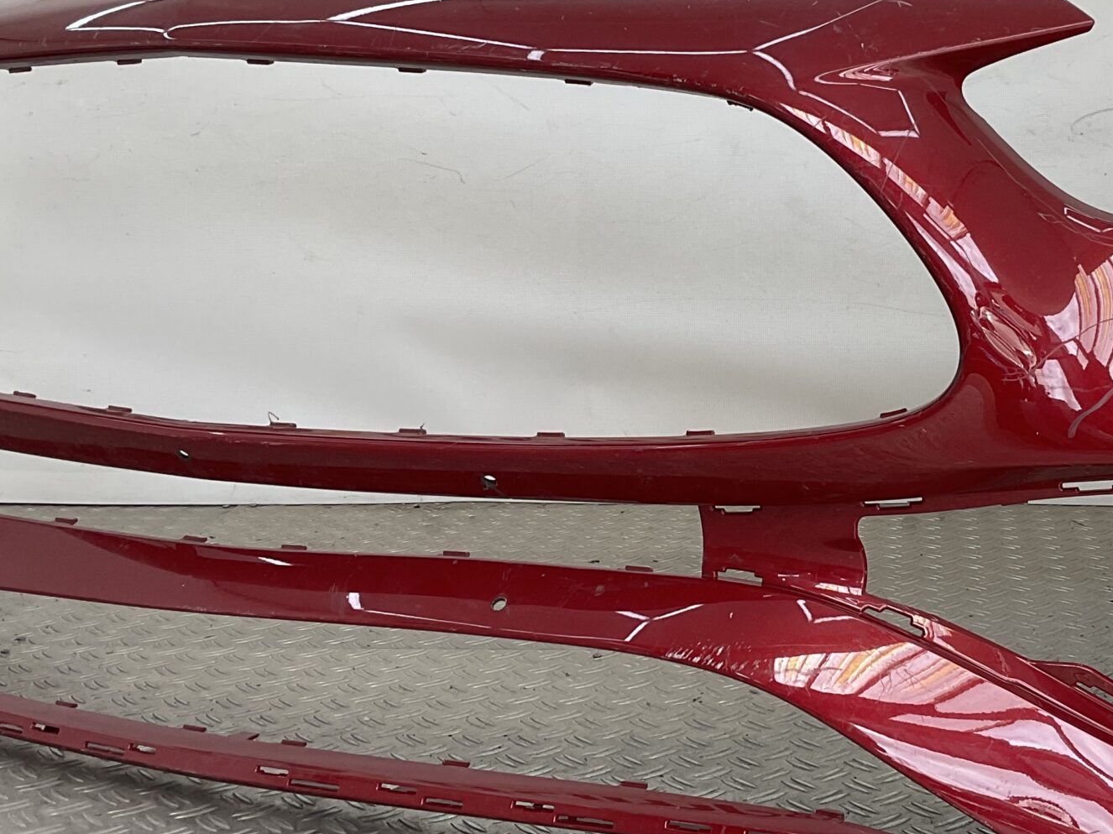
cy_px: 337
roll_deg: -0.7
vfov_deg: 26.0
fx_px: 1800
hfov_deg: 33.7
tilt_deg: -8.0
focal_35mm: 56
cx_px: 819
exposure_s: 1/232
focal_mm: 3
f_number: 1.8
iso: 16
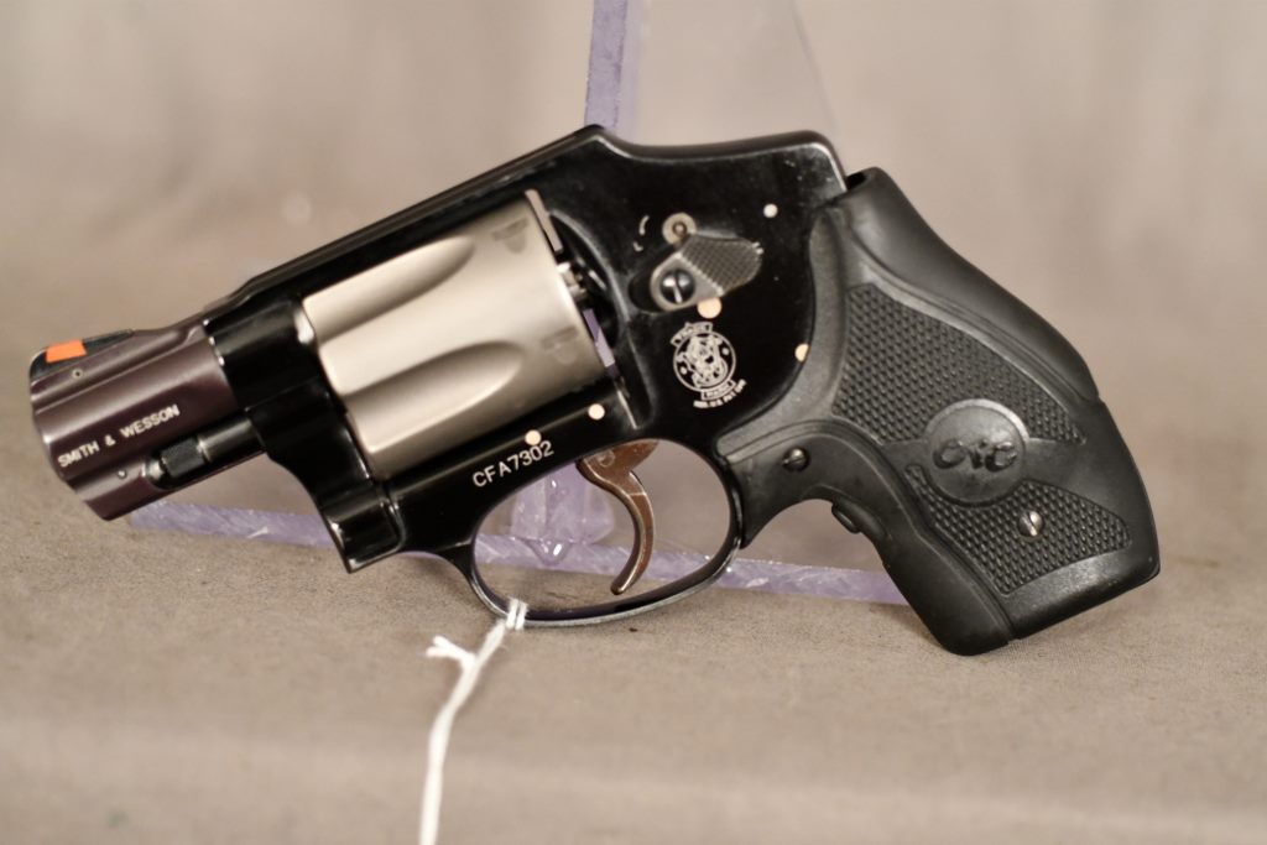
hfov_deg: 22.6
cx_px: 634
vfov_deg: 15.2
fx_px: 3168
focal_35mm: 90
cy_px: 422
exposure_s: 1/250
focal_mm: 60
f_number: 3.2
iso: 2800
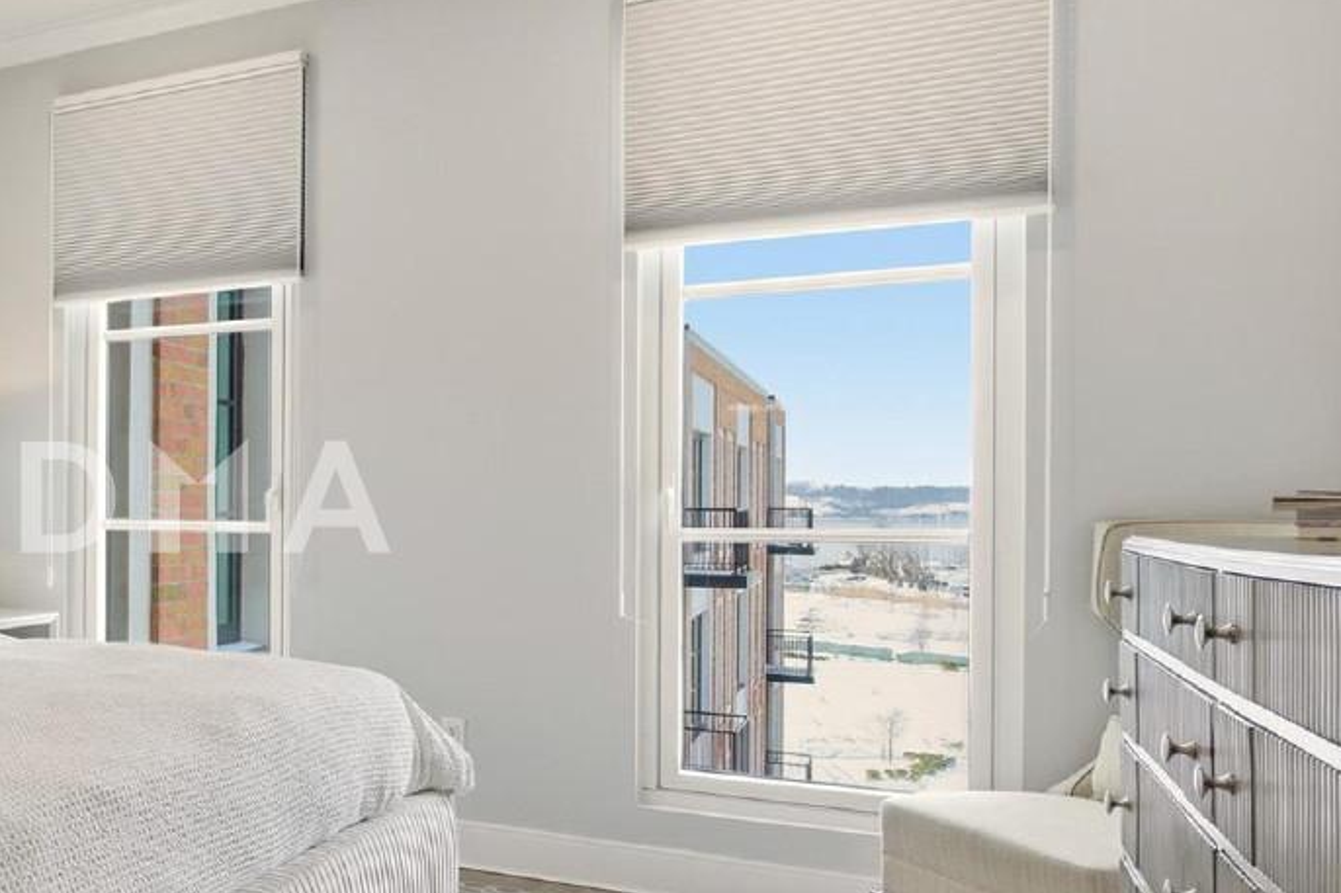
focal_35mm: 35
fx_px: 1303
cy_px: 496
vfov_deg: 37.8
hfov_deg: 46.3
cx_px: 23
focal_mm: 16
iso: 250
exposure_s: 1/100
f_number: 9
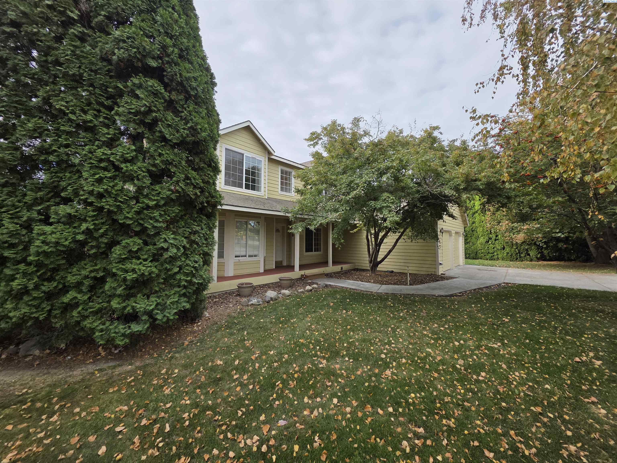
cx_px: 308
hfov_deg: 106.2
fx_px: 232
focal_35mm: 13
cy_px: 232
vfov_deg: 89.9
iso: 40
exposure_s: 1/603
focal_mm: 2.2
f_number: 1.9
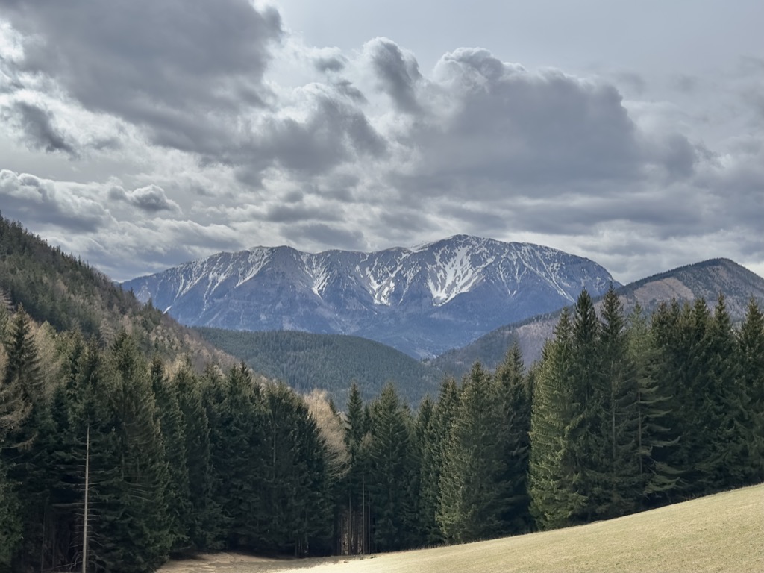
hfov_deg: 47.9
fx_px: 861
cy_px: 286
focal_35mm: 39
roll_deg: -0.1
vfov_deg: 36.8
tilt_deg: +3.1
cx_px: 382
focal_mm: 6.86
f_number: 1.78
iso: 100
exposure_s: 1/12048
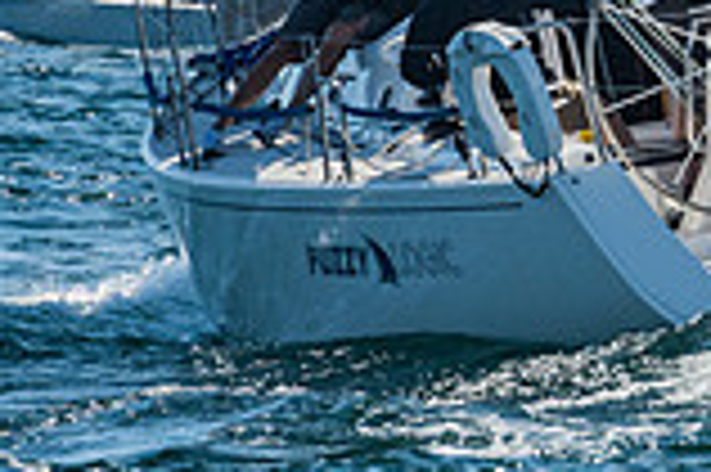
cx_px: 1133
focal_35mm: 1003
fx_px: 19788
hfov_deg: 2.1
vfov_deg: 1.4
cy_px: -287
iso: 400
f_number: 10
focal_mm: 200
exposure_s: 1/400
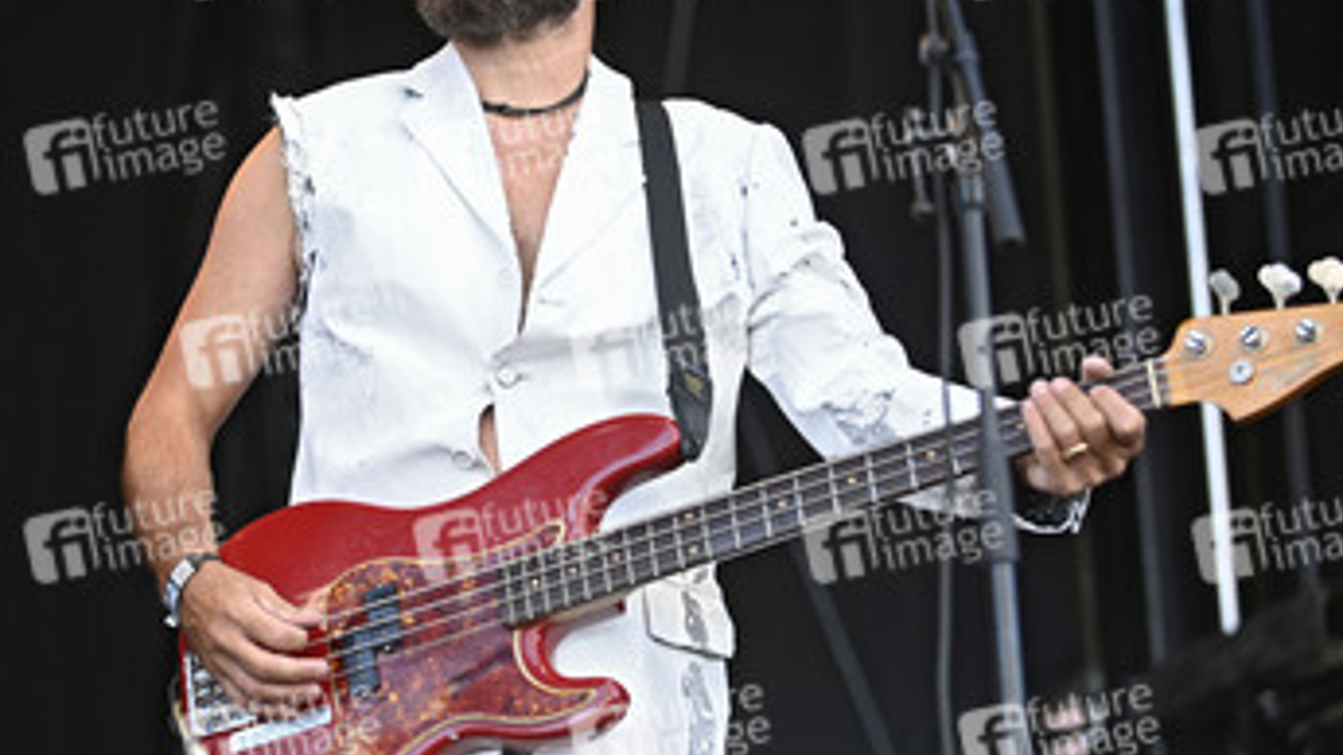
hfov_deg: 16.5
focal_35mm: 130
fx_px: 4629
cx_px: 566
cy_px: 245
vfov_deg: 9.3
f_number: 2.8
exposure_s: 1/400
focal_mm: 95
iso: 320
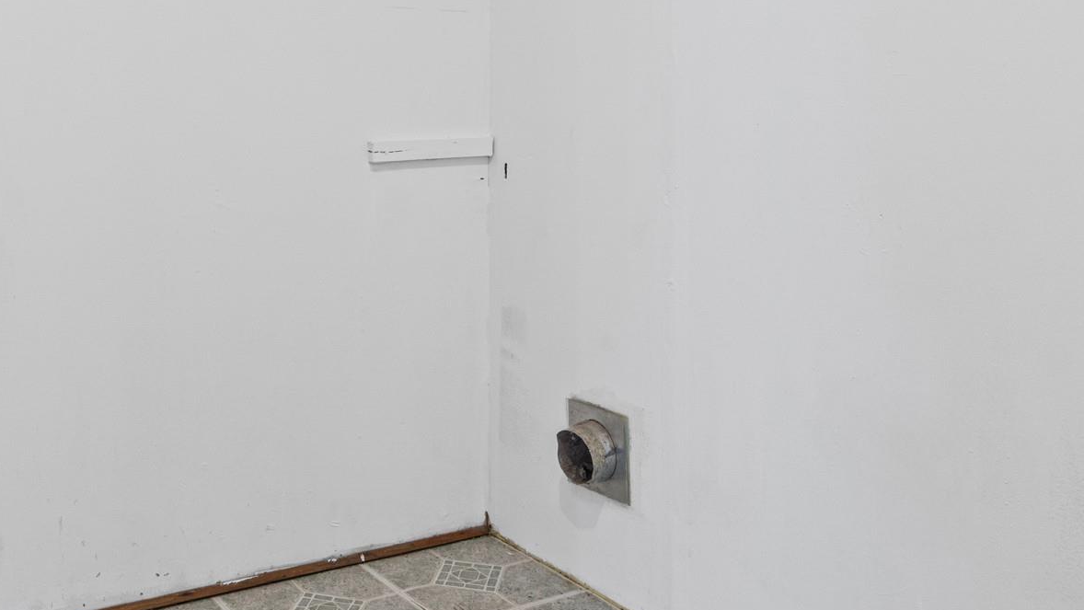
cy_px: 58
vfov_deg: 28.5
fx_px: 1150
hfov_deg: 49.2
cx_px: 328
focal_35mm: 40
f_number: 9
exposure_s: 1.3
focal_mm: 12
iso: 250
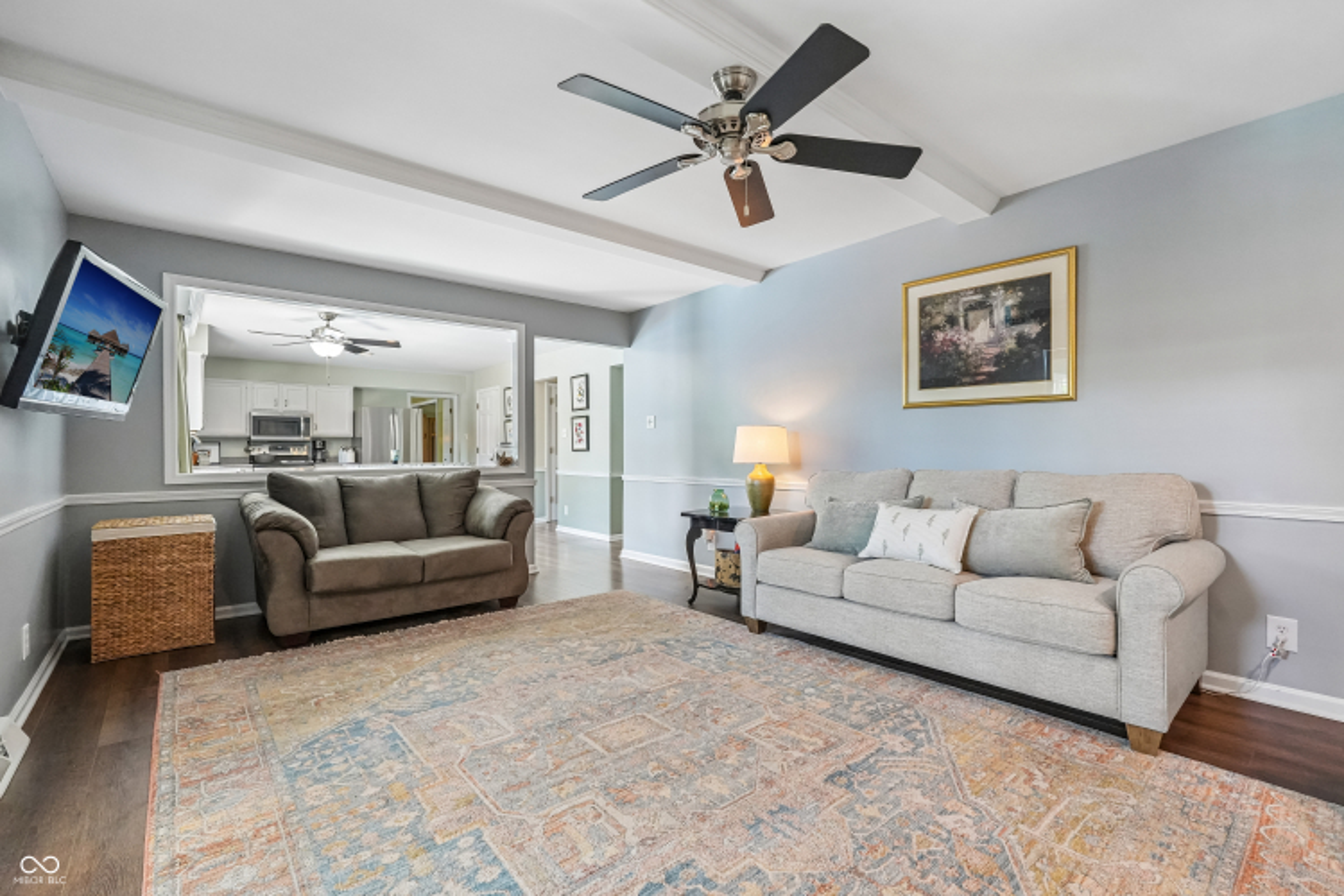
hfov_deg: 96.7
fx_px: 597
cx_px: 672
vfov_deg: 73.7
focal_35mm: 16
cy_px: 448
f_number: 8
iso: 2000
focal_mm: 16
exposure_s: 1/30
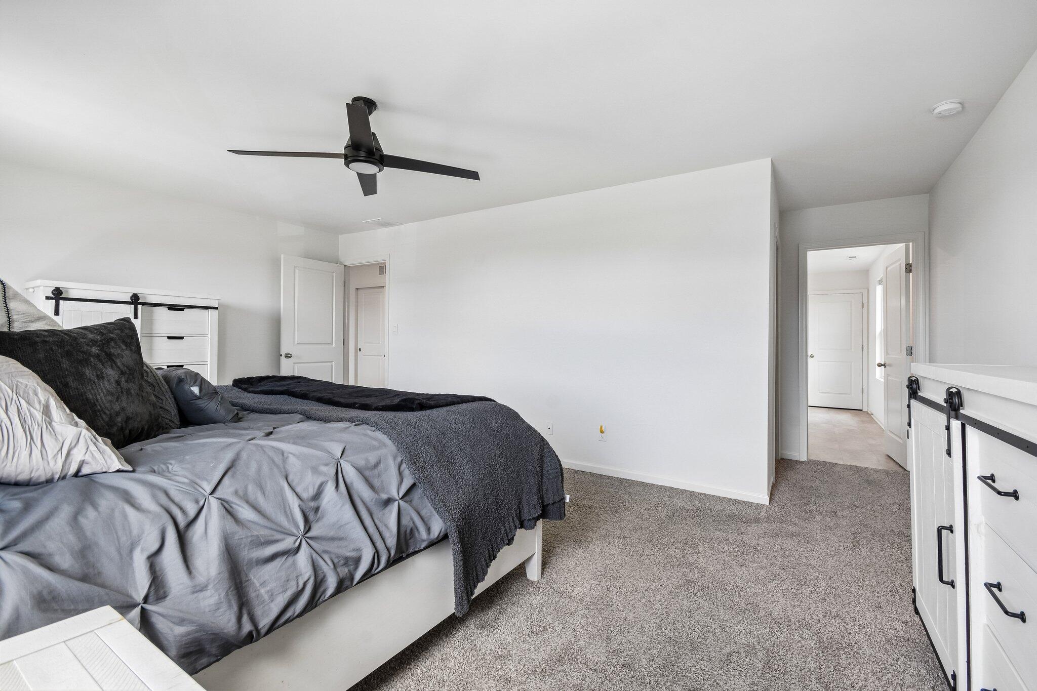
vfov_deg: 77.3
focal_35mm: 15
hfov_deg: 100.4
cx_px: 518
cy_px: 346
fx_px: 432
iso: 400
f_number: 8
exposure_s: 1/40
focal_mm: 10
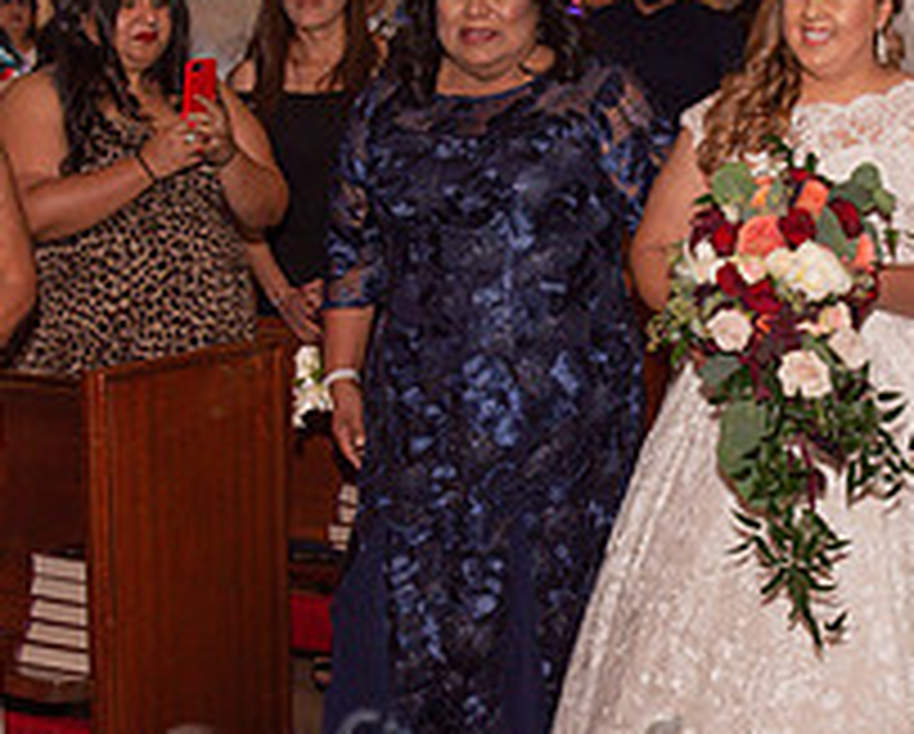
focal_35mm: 91
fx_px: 2465
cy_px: 338
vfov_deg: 16.9
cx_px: 657
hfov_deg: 20.9
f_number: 4
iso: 400
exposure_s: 1/250
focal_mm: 34
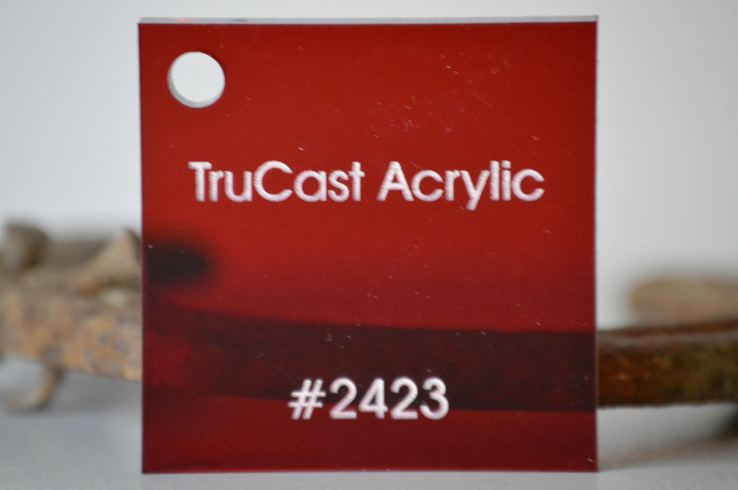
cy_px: 245
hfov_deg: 6.9
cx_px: 369
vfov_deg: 4.6
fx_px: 6144
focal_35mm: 300
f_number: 5.6
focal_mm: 200
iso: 3200
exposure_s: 1/100
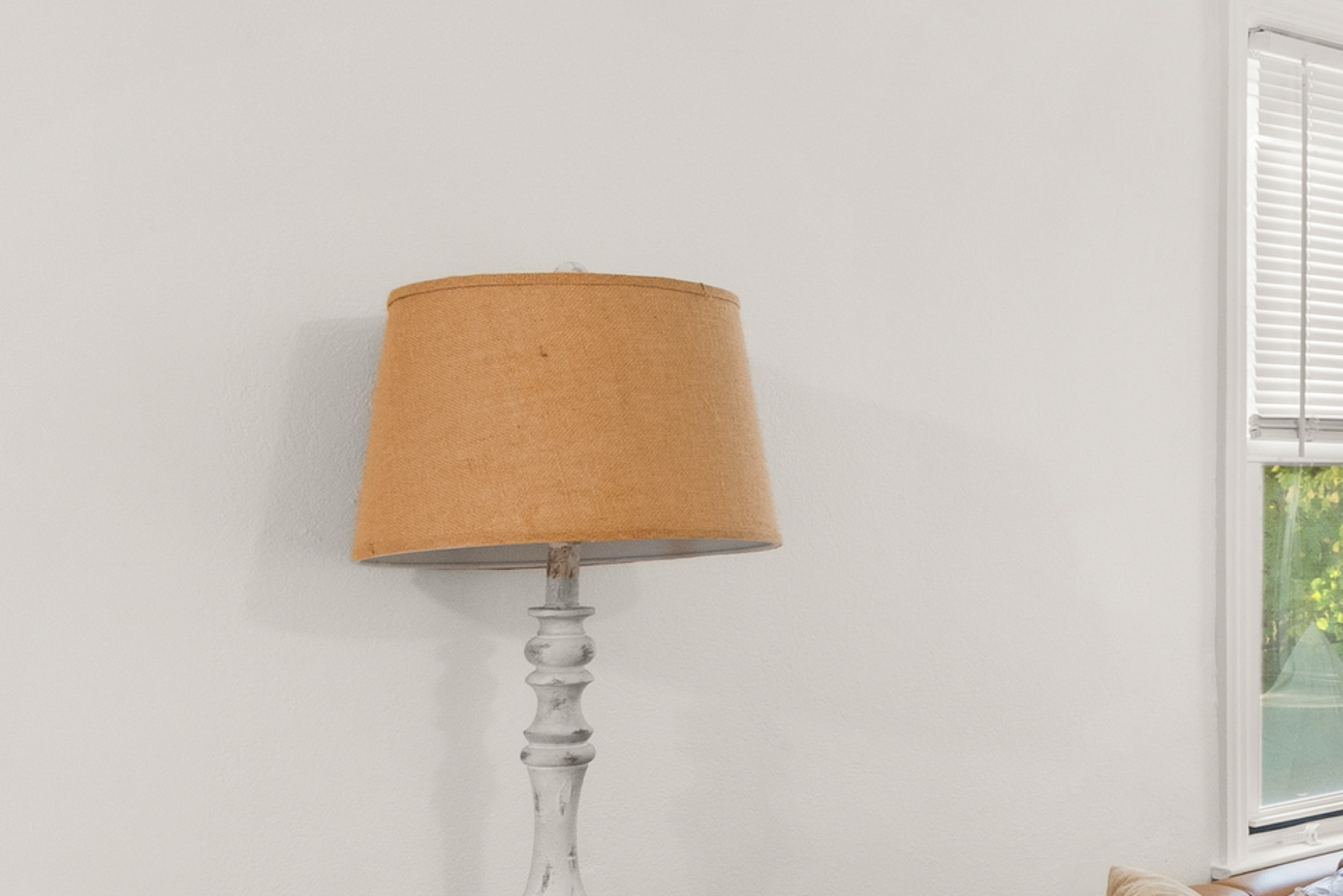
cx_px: 1753
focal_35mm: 51
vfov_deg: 25.8
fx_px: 1903
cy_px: 780
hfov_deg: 30.5
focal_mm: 11
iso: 100
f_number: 8
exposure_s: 1/1.67
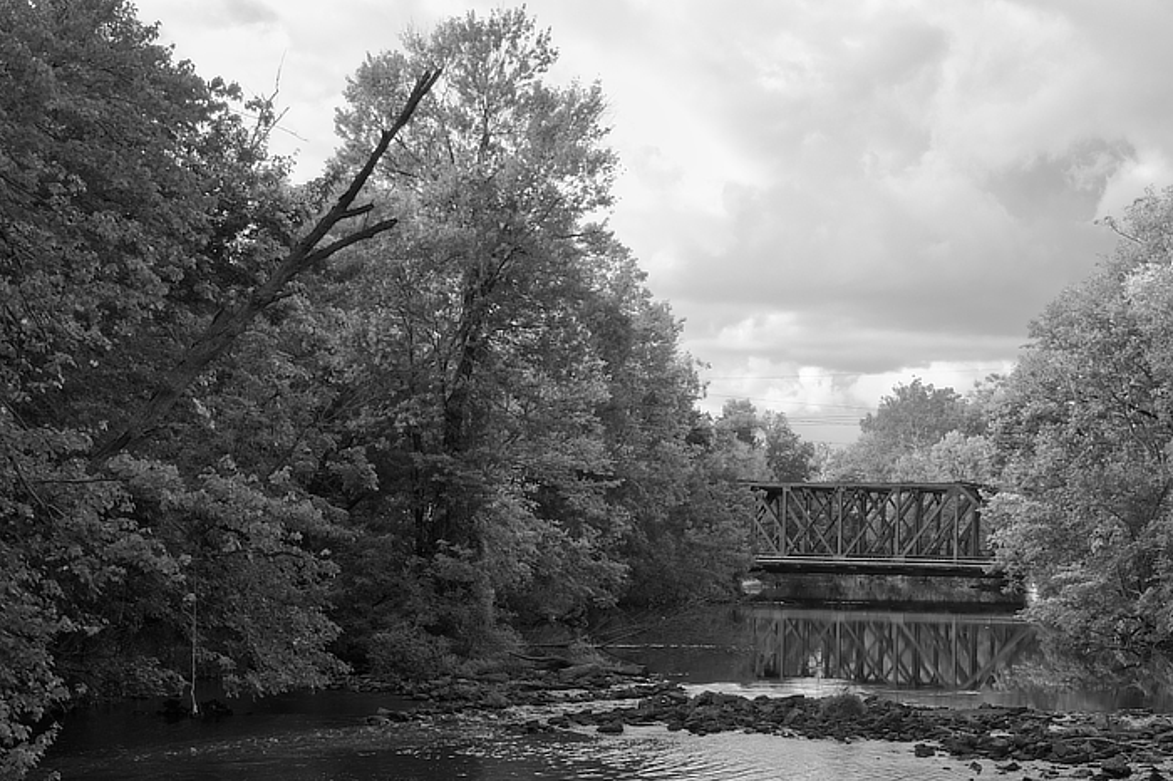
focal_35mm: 62
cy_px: 572
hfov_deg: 31.7
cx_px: 910
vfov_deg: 21.7
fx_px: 2019
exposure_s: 1/30
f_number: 11
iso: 250
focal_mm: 31
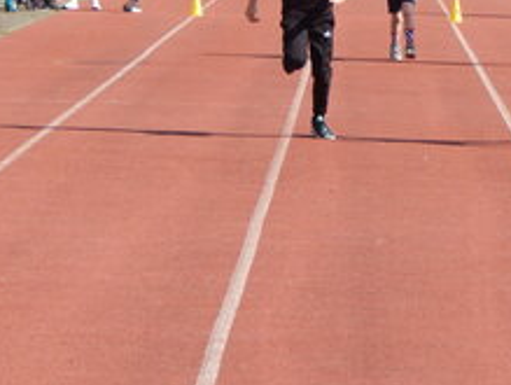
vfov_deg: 3.9
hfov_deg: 5.2
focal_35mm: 381
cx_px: 441
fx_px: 5634
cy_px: 44
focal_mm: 37.1
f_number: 5.4
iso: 125
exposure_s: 1/400
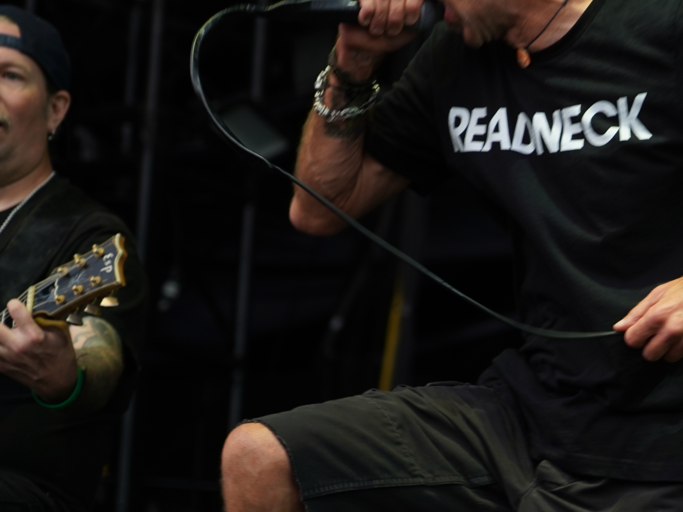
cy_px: 206
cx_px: 674
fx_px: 4124
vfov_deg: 7.1
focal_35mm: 209
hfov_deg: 9.4
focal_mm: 101
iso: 200
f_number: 4
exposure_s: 1/100
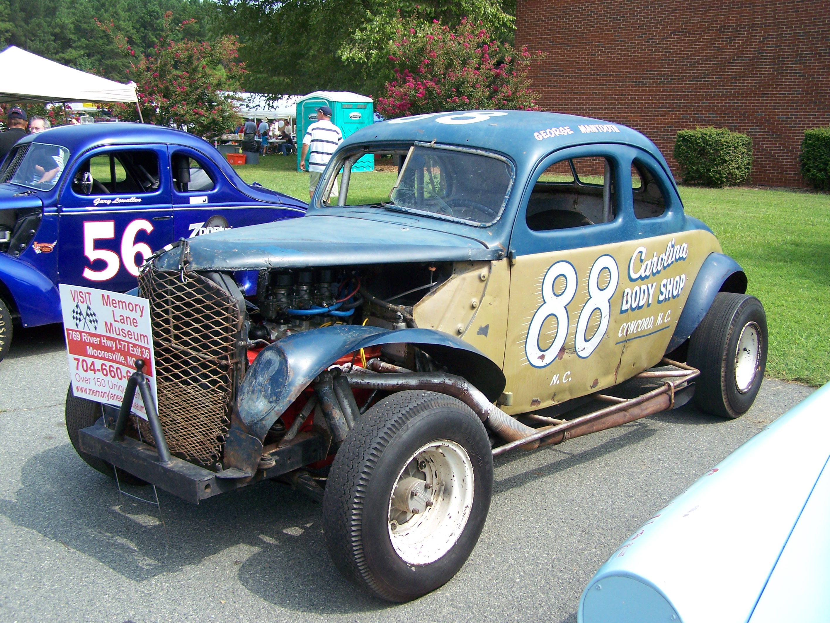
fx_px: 912
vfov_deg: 37.8
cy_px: 312
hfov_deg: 48.9
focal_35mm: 38
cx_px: 415
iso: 80
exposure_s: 1/640
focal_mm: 6.3
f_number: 2.8
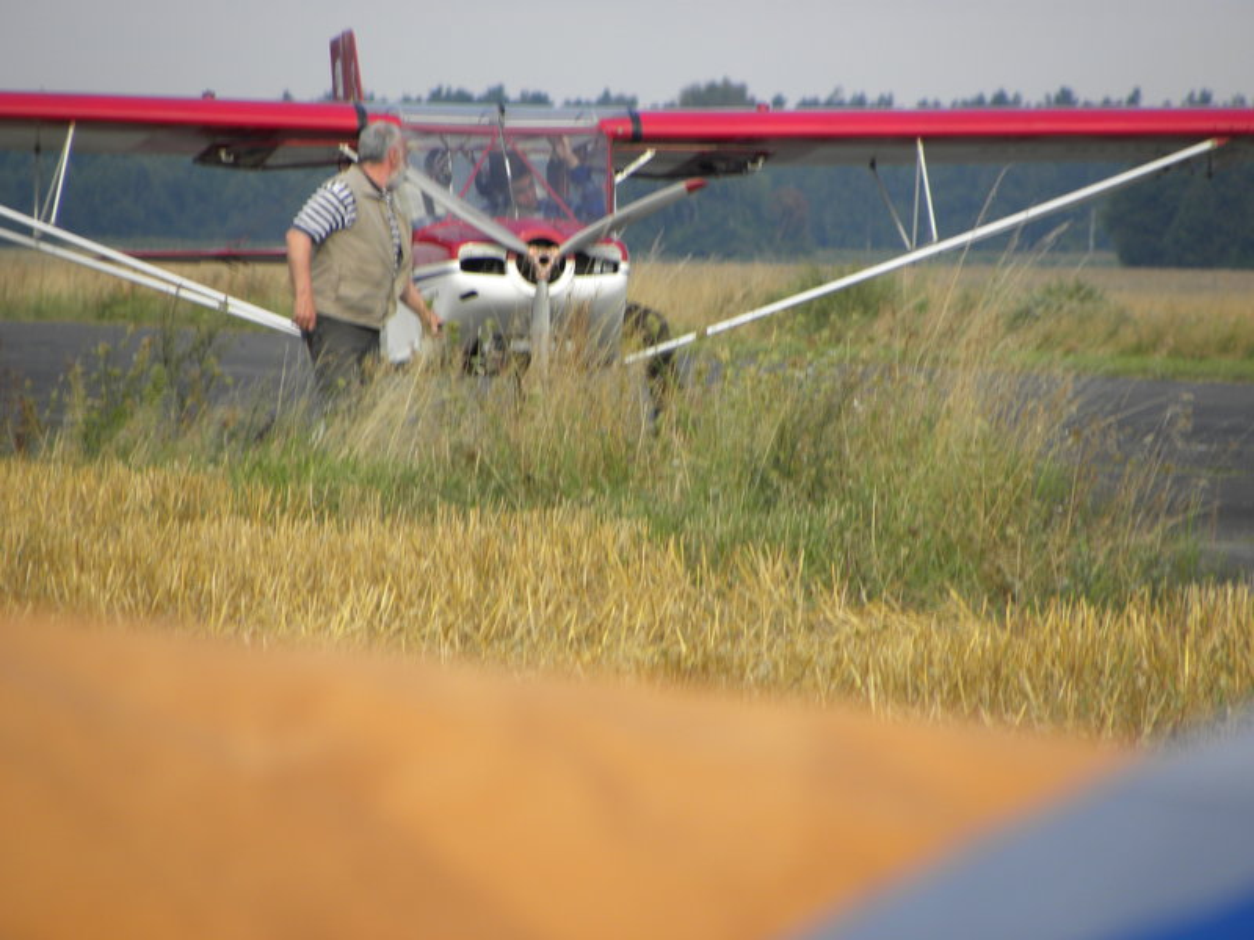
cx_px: 627
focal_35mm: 624
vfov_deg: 2.4
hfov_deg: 3.2
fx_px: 22605
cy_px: 470
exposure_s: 1/184
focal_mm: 110.4
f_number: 5
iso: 64
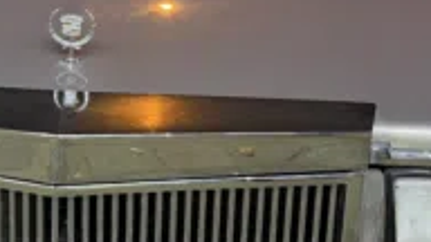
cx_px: 76
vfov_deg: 13.8
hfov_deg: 24.0
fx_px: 994
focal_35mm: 87
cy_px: 58
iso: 250
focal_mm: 6.76
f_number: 1.78
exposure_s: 1/50
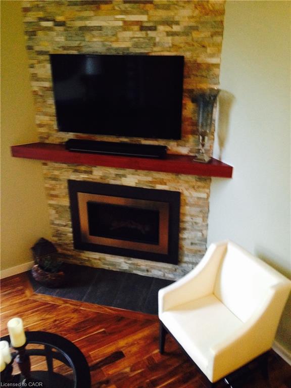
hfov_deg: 40.7
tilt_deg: -28.7
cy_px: 194
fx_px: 392
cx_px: 146
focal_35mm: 35
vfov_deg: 52.6
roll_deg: +0.0
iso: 320
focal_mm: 4.28
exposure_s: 1/20
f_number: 2.4
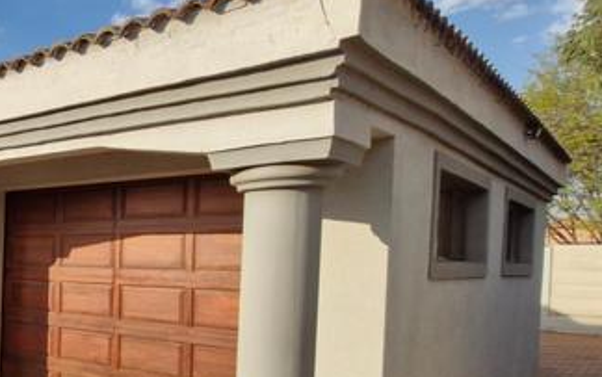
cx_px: -126
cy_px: 275
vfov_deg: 36.6
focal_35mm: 34
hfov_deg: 39.8
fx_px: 558
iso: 50
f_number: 2.2
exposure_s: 1/1196
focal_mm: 1.74
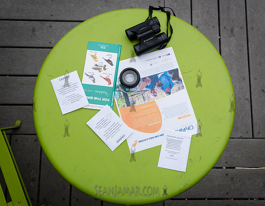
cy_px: 103
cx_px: 154
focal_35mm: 45
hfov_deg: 41.0
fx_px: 353
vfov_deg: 32.5
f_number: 4.5
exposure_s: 1/320
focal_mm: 38
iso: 250
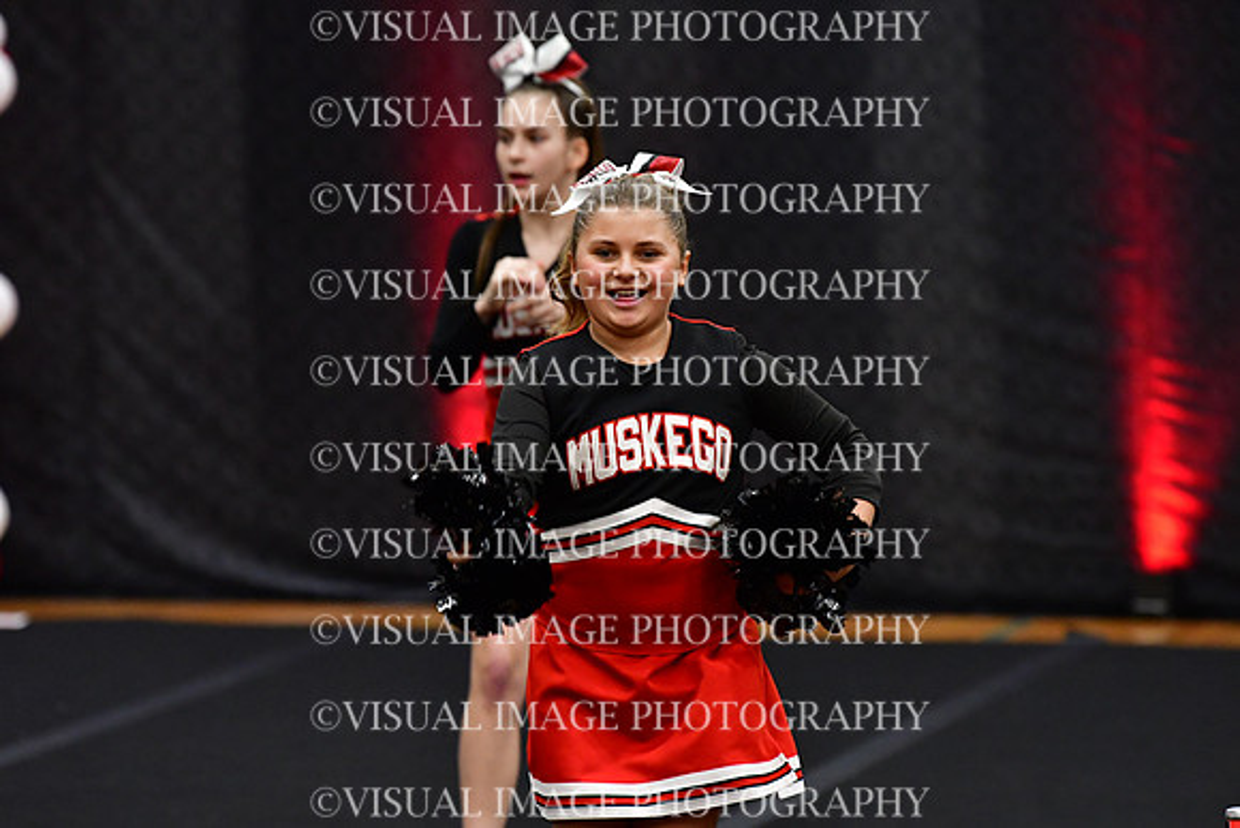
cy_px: 414
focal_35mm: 300
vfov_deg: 4.6
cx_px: 620
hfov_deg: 6.9
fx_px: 10335
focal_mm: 200
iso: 4000
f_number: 3.5
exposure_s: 1/500
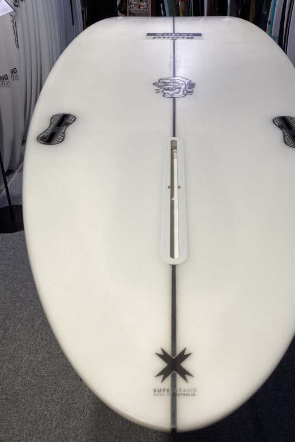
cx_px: 168
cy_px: 219
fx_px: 406
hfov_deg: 39.9
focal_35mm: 33
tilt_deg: -34.5
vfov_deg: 57.2
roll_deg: -0.4
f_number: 2.4
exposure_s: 1/100
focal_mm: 3.3
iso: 32
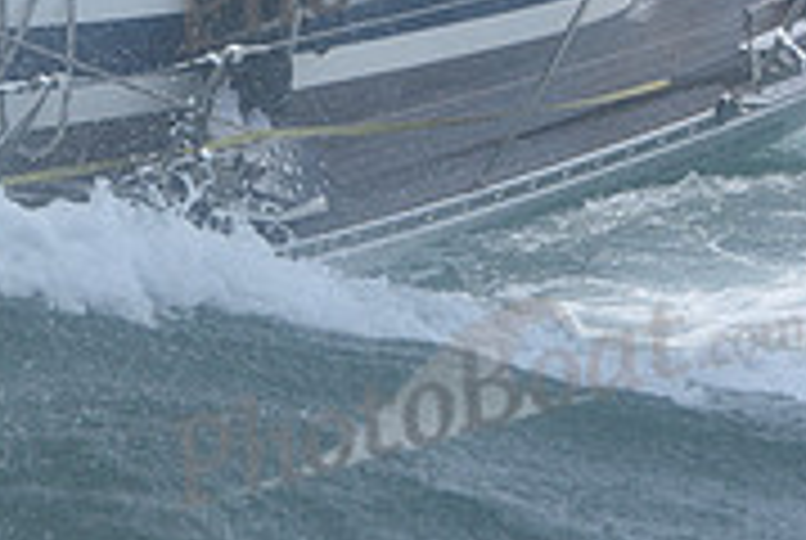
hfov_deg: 4.5
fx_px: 10159
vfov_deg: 3.0
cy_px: -236
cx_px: -59
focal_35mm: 453
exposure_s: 1/800
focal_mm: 140
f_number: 8
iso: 320
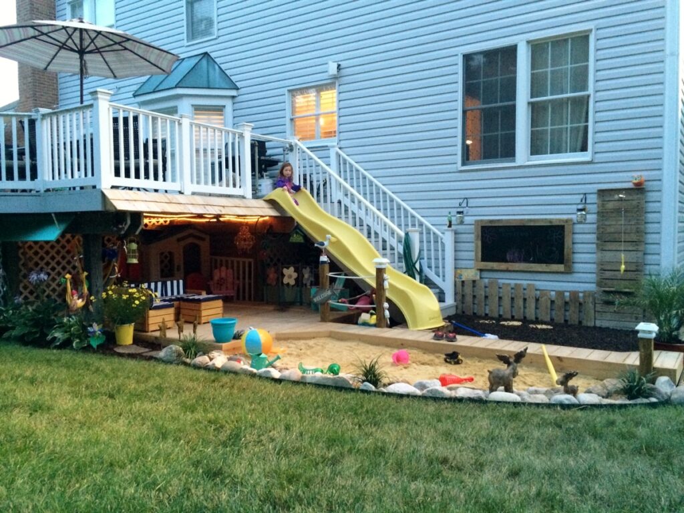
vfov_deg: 46.8
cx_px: 342
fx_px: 593
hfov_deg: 60.0
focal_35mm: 30
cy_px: 256
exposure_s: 1/15
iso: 320
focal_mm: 4.12
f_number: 2.2
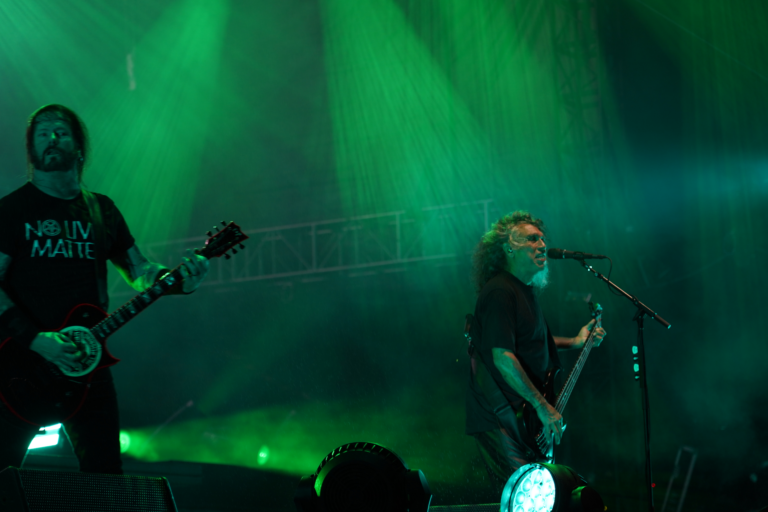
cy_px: 256
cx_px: 384
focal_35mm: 105
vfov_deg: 13.0
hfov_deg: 19.5
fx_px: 2240
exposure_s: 1/125
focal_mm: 105
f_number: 4
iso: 500
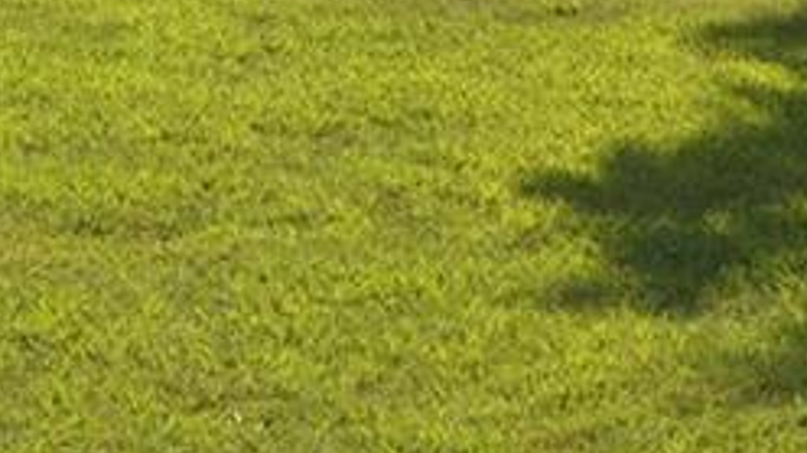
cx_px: 156
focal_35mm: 149
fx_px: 3189
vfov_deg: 7.8
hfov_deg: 14.3
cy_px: -404
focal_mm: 23
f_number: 8
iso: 100
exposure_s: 1/200
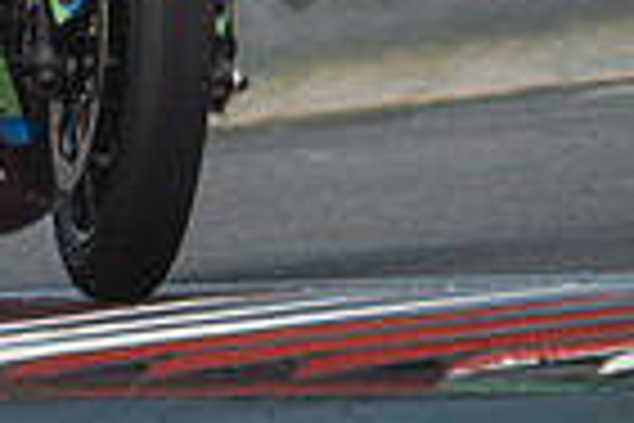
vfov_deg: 0.6
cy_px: -421
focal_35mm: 2463
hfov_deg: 0.8
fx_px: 43373
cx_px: -40
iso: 1600
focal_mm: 400
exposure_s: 1/2500
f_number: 5.6
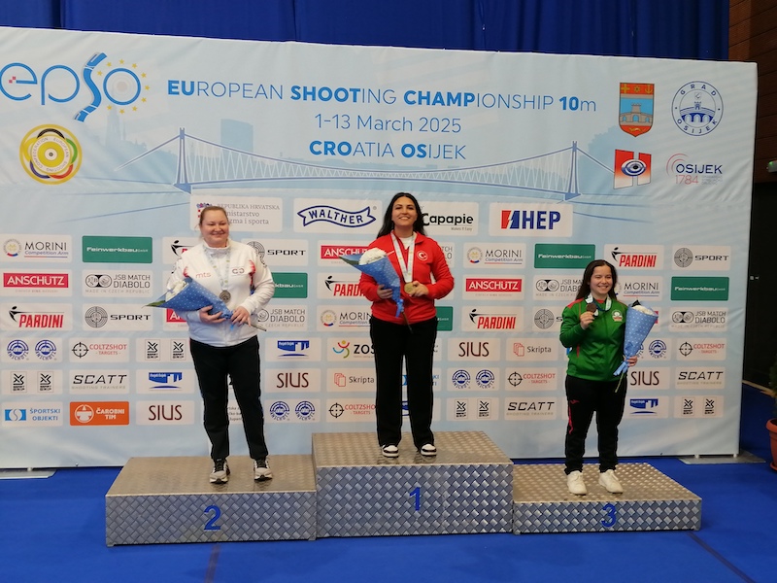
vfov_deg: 37.7
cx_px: 388
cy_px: 292
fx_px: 853
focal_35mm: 38
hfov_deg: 49.0
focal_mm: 5.4
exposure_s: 1/33.3
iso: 64
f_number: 1.8
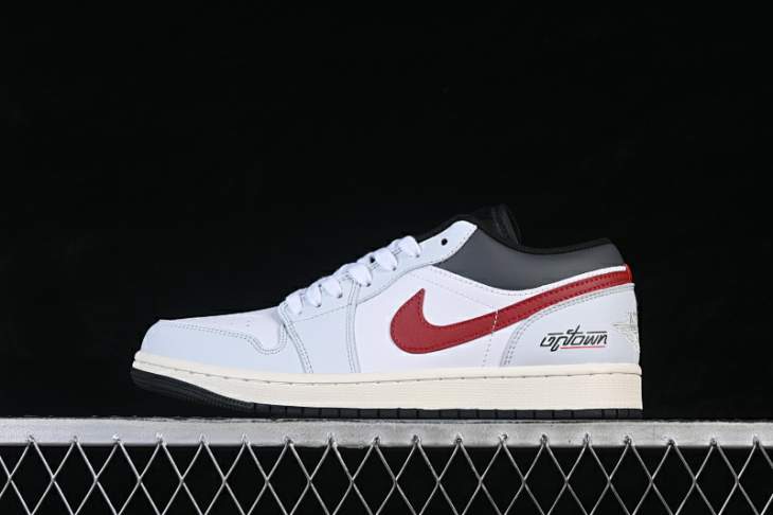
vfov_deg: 18.2
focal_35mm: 75
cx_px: 386
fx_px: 1610
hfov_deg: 27.0
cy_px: 258
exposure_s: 1/80
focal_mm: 50
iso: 160
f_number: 8
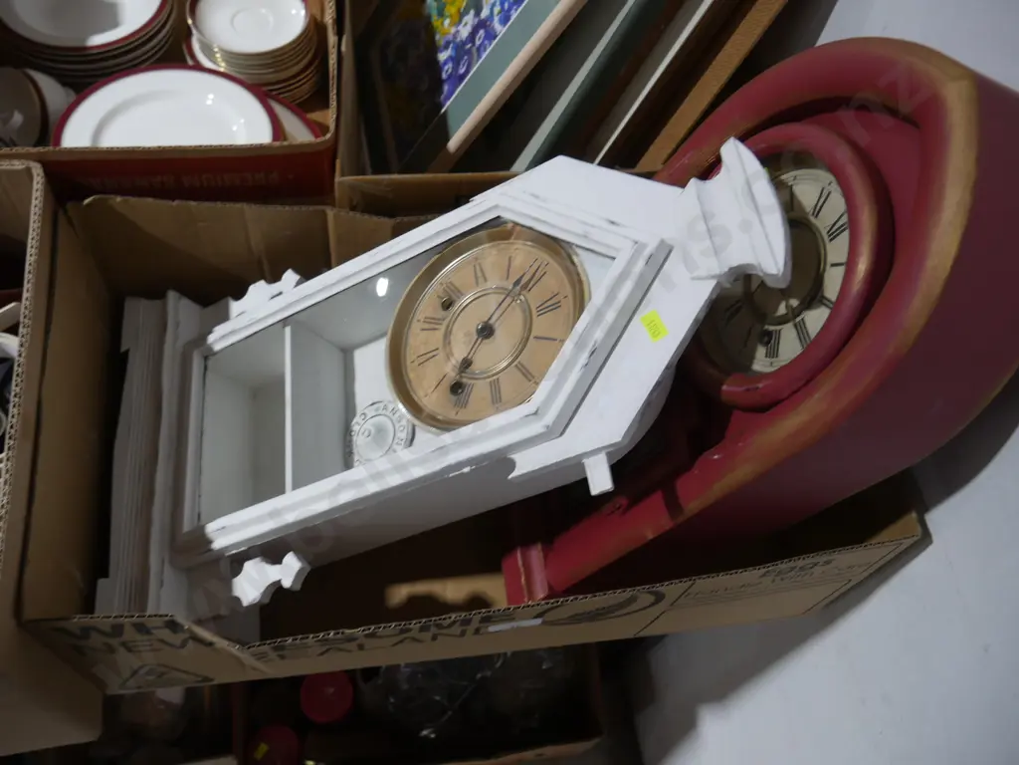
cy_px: 382
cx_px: 510
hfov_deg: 60.0
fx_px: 883
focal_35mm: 30
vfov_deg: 46.8
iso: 640
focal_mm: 15
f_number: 3.6
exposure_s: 1/60
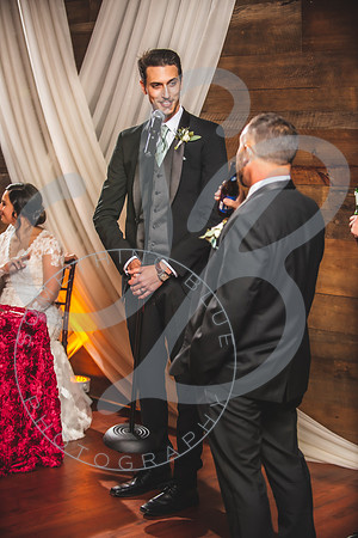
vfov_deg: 28.8
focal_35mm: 70
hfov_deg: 19.5
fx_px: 1044
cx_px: 179
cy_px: 269
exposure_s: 1/160
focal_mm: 70
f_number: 2.8
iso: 800
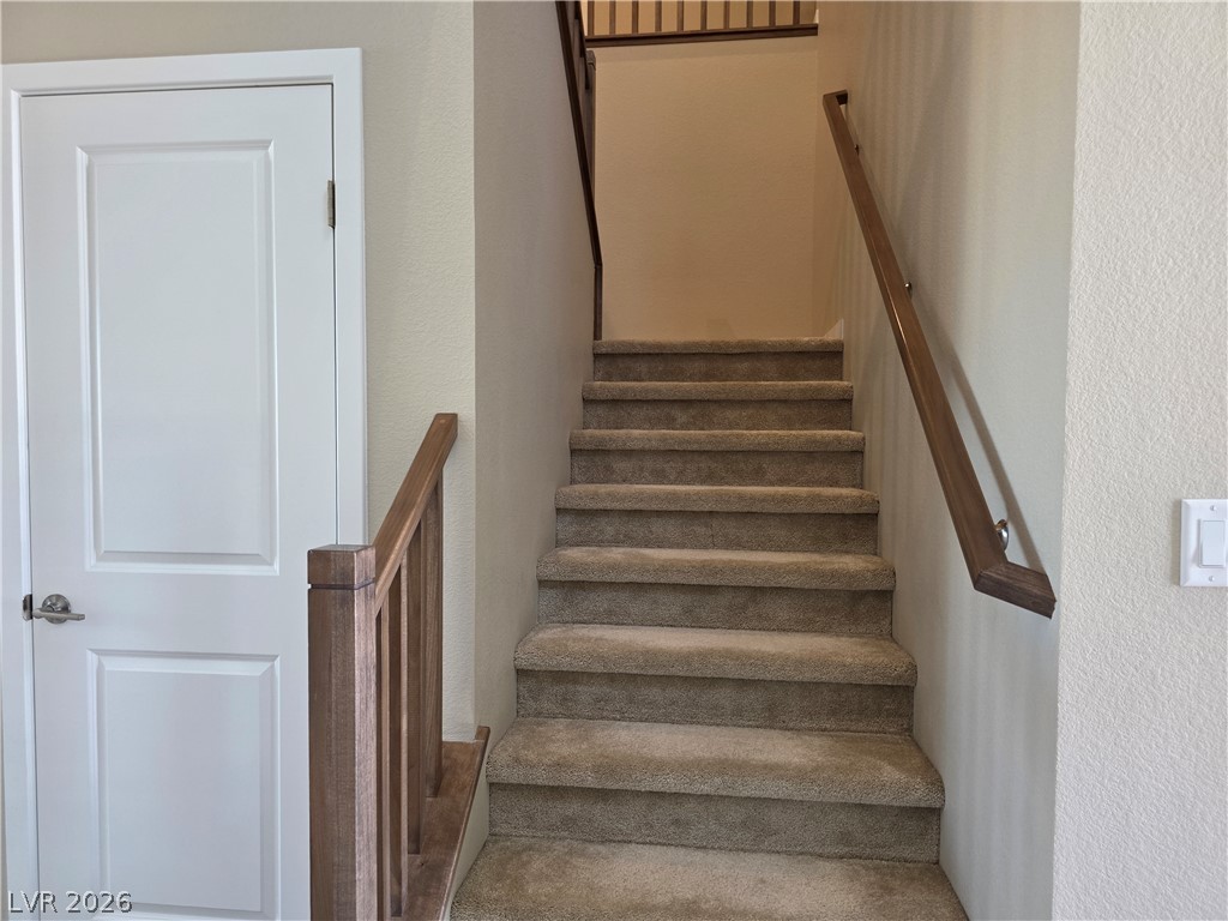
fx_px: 816
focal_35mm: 23
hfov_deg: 73.9
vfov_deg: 58.9
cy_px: 460
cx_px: 614
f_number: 1.7
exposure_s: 1/120
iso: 250
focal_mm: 6.3
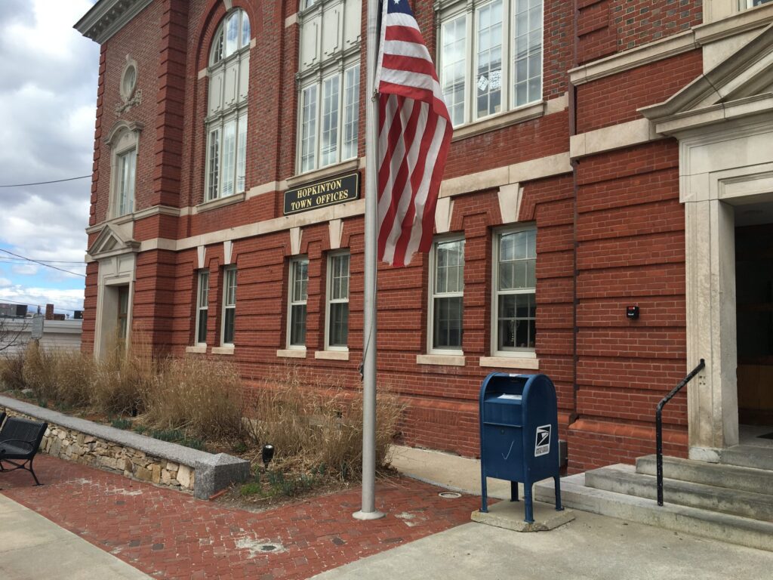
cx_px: 386
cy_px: 290
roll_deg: -1.9
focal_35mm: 29
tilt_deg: +5.3
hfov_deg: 61.7
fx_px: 648
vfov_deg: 48.2
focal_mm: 4.15
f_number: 2.2
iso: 25
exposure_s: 1/1012
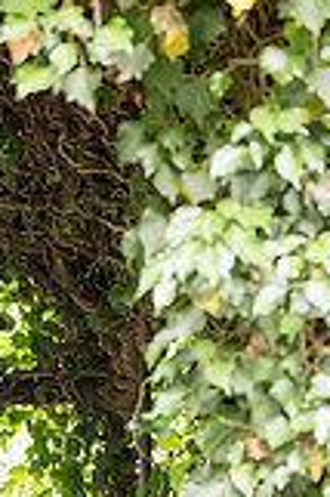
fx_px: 2701
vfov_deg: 10.4
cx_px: -15
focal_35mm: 196
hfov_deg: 7.0
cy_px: 574
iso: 3200
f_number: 3.2
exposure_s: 1/400
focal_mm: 70
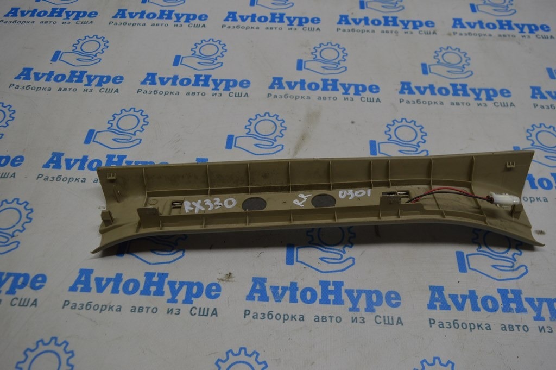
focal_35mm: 27
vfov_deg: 47.9
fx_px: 417
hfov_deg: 67.4
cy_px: 185
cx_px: 278
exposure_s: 1/100
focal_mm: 18
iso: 400
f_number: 5
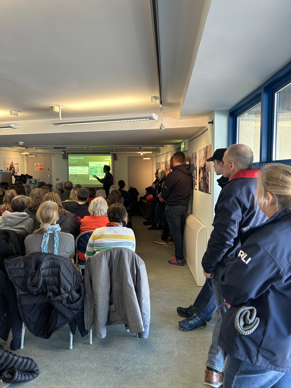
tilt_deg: -4.4
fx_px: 291
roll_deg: +0.2
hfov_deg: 53.1
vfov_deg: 67.3
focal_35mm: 26
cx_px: 146
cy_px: 194
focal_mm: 5.7
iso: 80
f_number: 1.5
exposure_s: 1/100
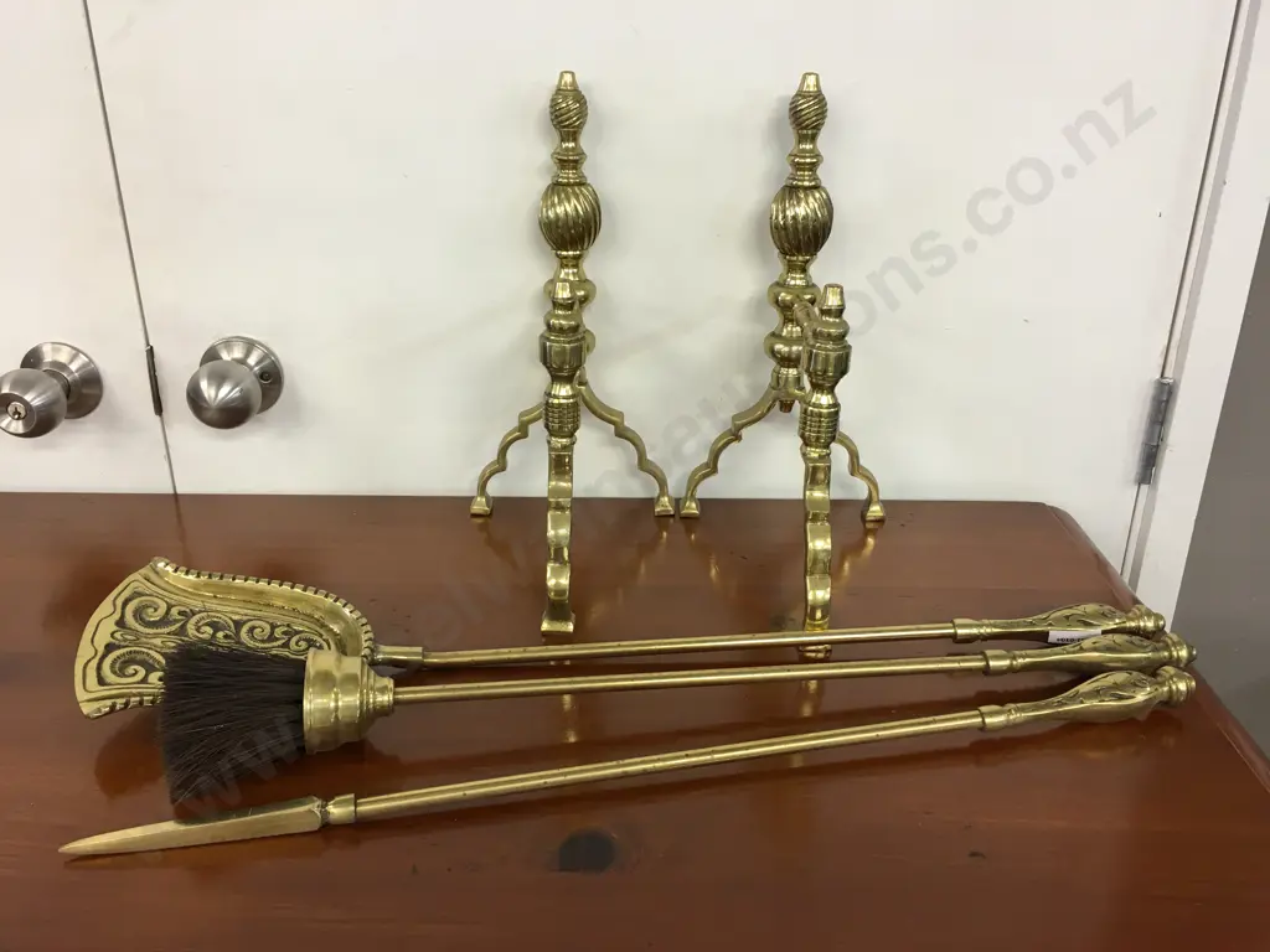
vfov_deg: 48.2
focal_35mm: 29
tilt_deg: -22.0
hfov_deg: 61.7
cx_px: 635
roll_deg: -0.6
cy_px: 476
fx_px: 1064
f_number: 2.2
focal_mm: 4.15
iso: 40
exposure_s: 1/17
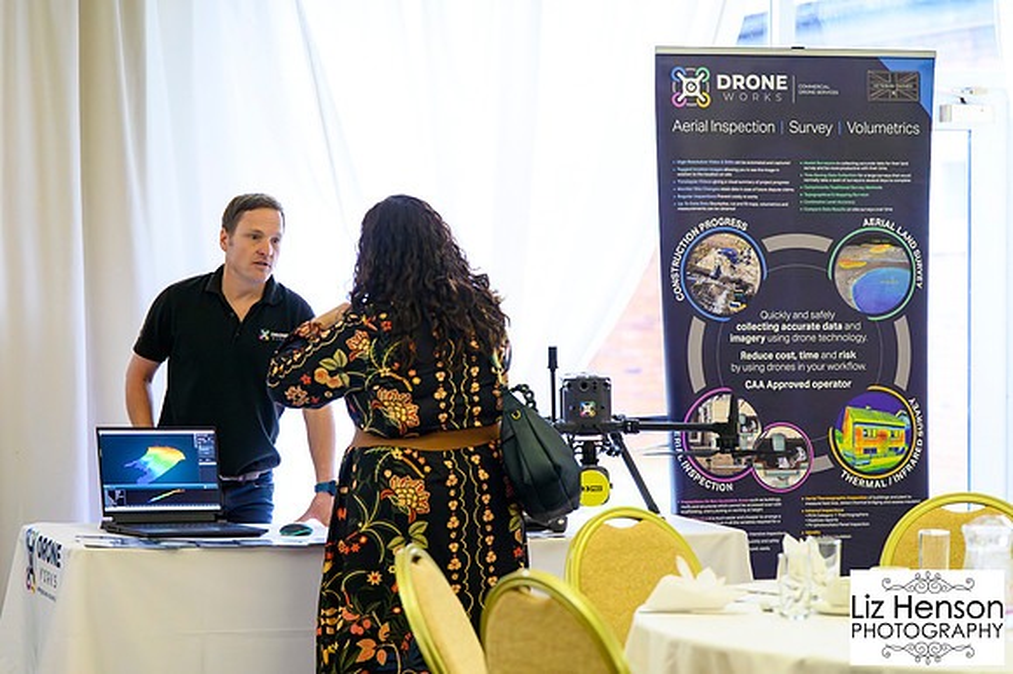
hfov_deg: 17.9
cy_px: 364
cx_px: 452
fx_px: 3218
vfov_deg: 12.0
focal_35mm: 114
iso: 1600
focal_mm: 98
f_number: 3.5
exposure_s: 1/200
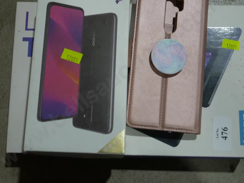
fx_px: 395
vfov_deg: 26.1
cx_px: 116
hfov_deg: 34.4
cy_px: 79
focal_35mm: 56
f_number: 5.2
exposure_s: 1/80
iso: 200
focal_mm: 24
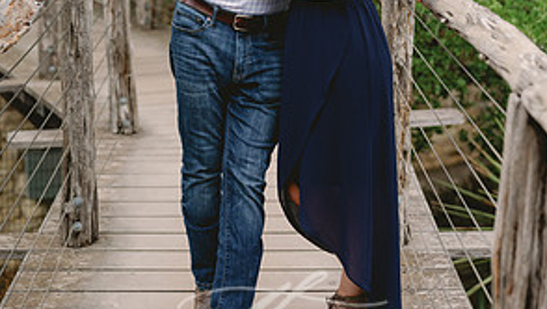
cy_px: -17
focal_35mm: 80
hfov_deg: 26.5
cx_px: 273
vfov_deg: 14.8
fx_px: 1161
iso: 400
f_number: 2.5
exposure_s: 1/1250
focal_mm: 50
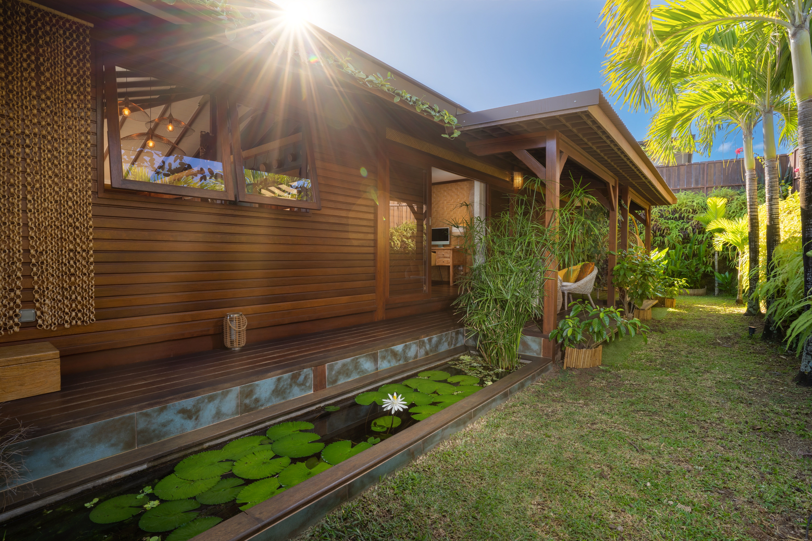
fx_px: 383
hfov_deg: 93.3
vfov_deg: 70.4
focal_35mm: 17
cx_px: 406
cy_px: 270
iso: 100
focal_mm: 17
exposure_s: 1/100
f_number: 13
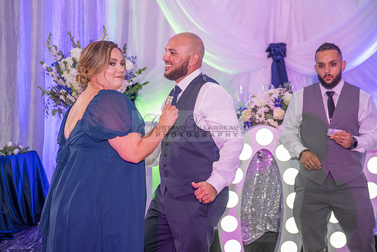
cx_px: 188
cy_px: 126
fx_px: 608
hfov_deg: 34.5
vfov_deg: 23.4
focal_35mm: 58
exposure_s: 1/125
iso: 1600
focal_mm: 58
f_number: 3.5
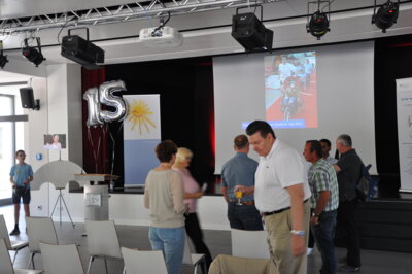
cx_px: 206
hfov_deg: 46.4
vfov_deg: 31.8
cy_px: 137
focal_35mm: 42
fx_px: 480
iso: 400
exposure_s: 1/25
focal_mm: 28
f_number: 5
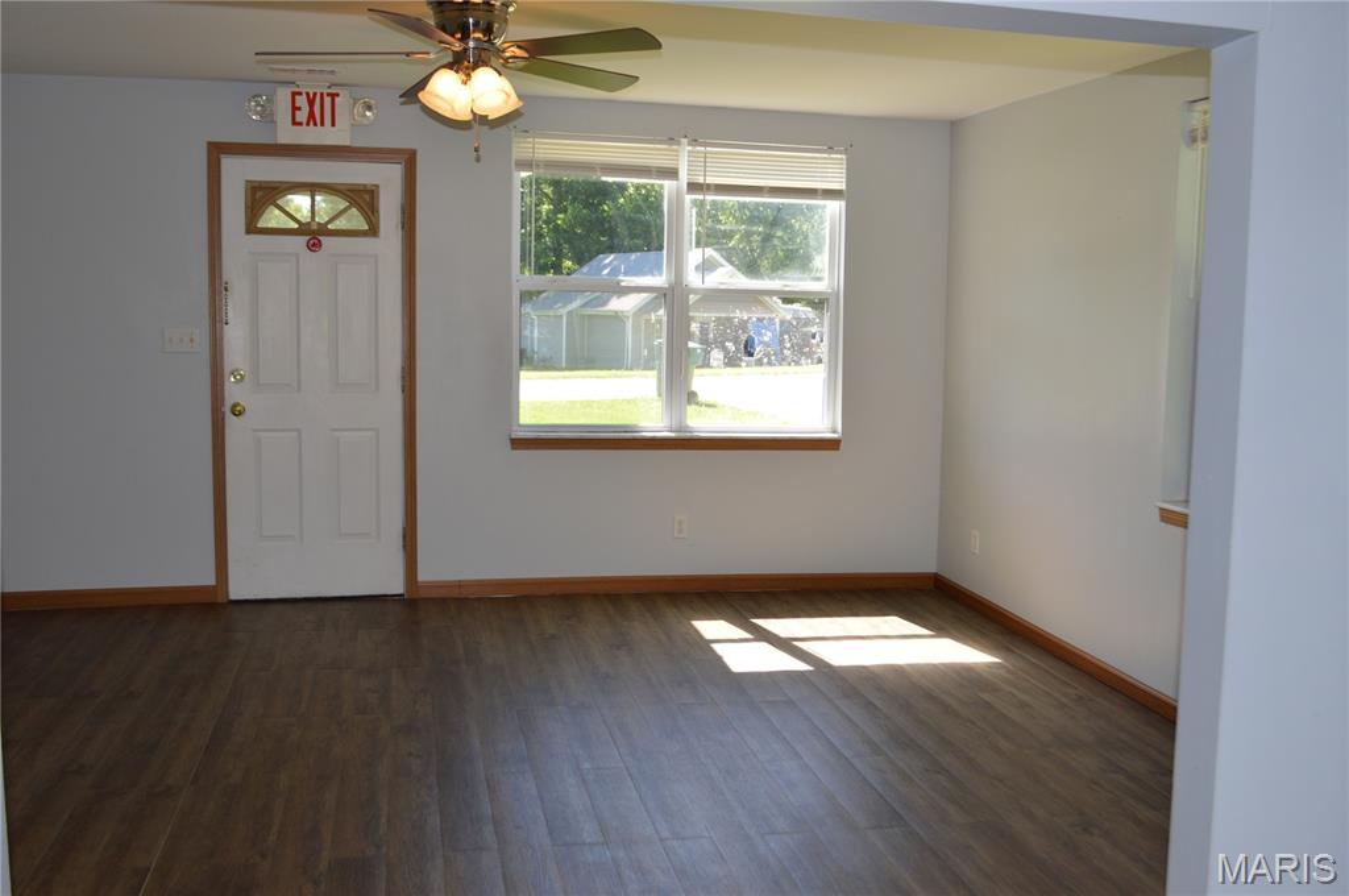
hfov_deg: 53.2
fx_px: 1347
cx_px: 674
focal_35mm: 36
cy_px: 448
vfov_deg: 36.8
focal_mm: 24
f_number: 5.6
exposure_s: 1/125
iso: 280
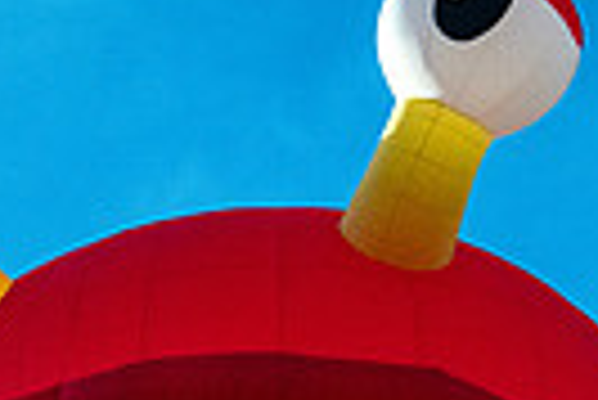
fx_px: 9861
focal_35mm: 593
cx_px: 159
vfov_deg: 2.3
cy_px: 729
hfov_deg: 3.5
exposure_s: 1/8000
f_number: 5.3
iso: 1600
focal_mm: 105
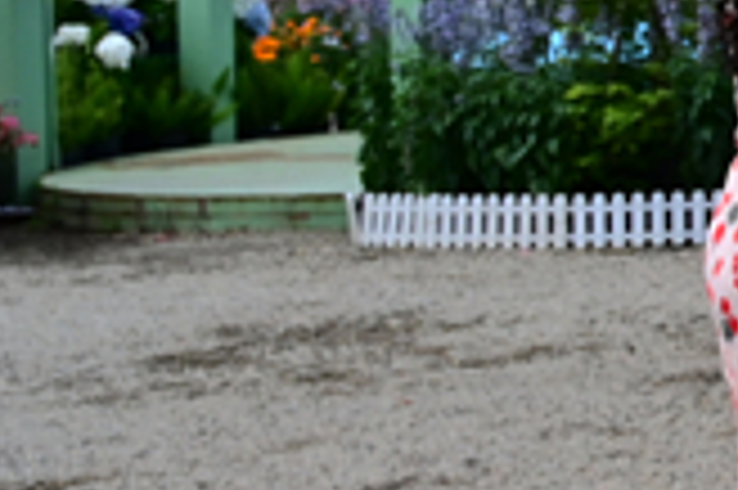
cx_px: 2619
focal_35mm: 198
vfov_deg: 6.9
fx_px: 4055
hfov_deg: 8.0
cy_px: -72
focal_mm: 27
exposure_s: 1/125
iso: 200
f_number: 8
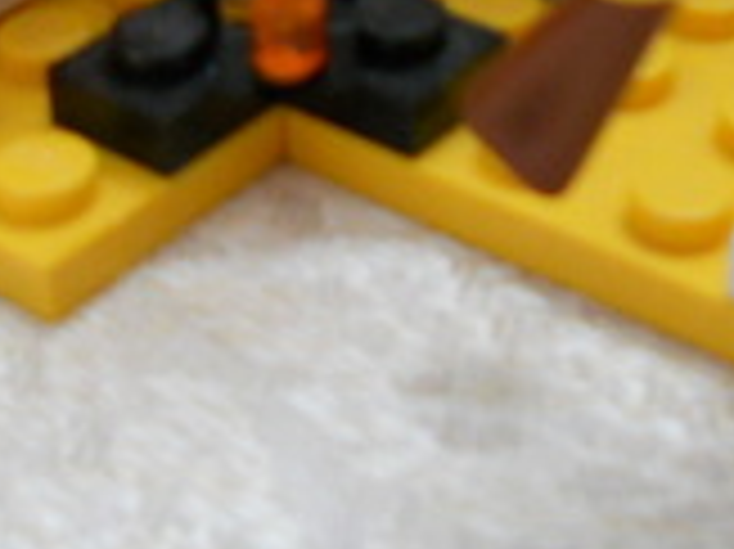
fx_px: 2246
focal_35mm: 106
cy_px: -207
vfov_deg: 13.3
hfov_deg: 18.6
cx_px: 405
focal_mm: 4.9
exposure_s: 1/30
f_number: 3.2
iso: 250
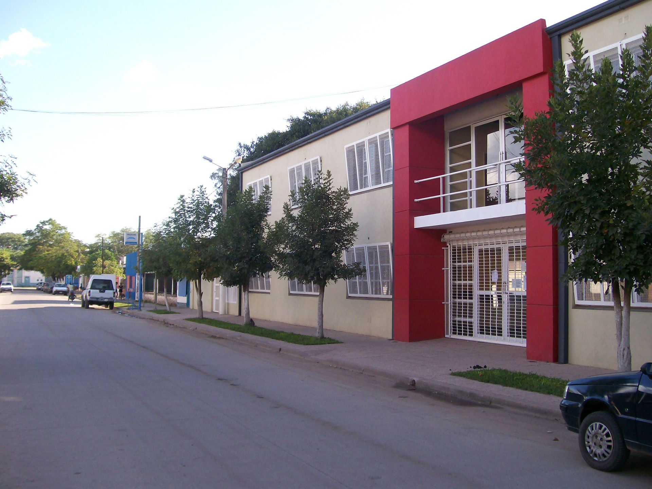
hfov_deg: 51.4
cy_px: 244
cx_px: 326
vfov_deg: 39.7
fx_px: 678
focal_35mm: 36
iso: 80
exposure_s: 1/452
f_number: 2.7
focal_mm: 6
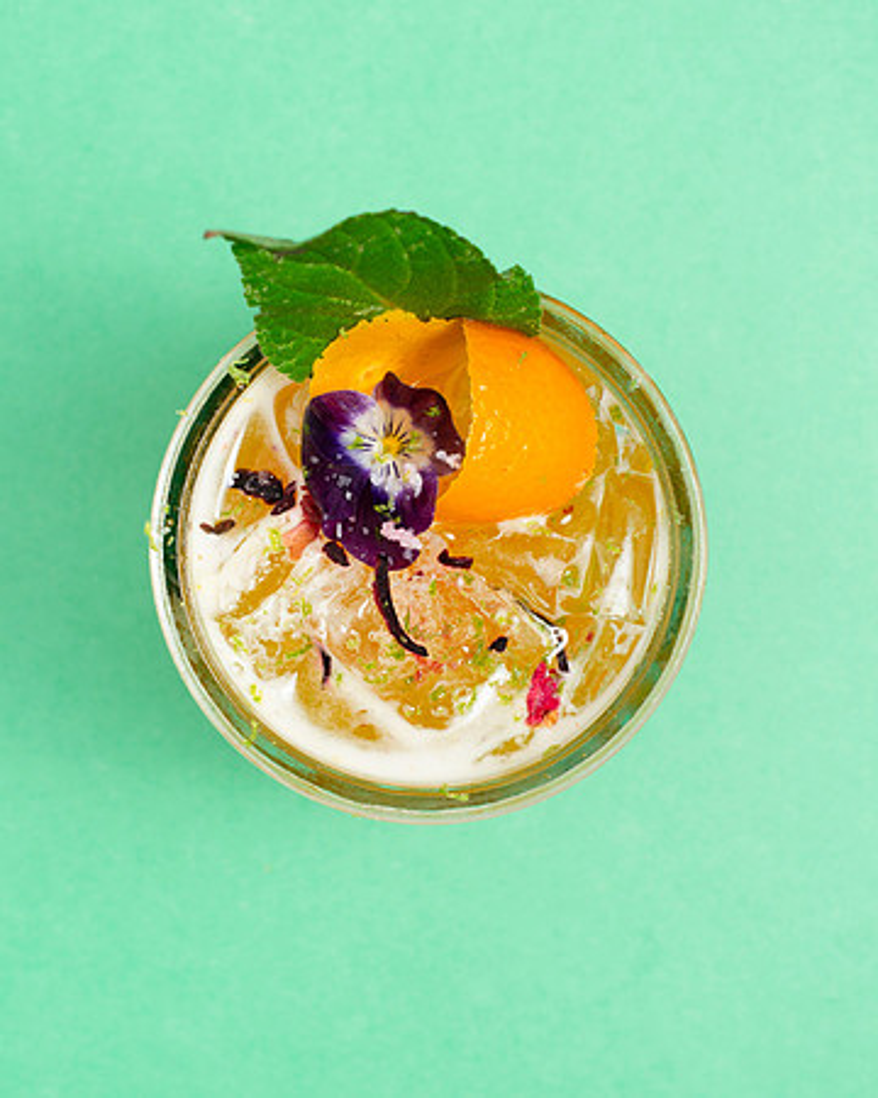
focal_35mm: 71
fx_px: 2312
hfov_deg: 21.5
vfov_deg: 26.7
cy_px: 555
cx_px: 380
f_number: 8
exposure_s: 1/200
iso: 200
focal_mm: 50
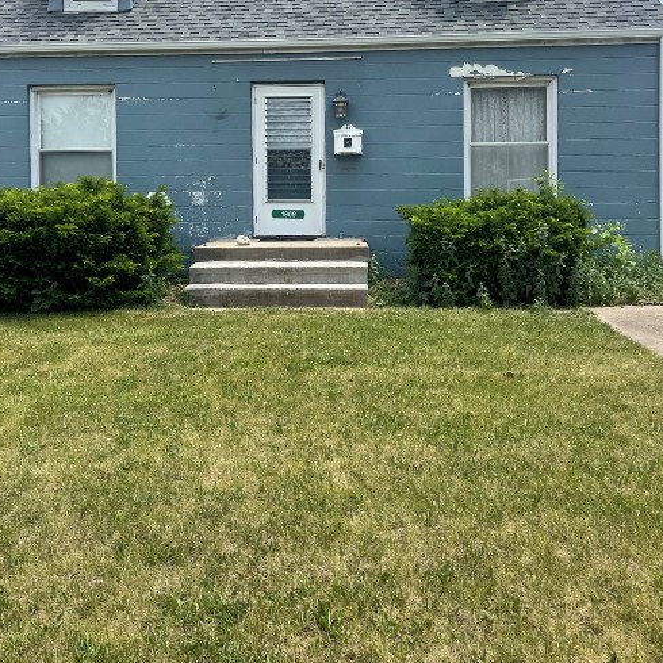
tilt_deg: -0.6
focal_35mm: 36
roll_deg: +0.3
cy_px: 193
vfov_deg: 45.0
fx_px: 780
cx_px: 304
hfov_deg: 46.0
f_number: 1.6
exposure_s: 1/4049
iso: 32
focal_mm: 5.1
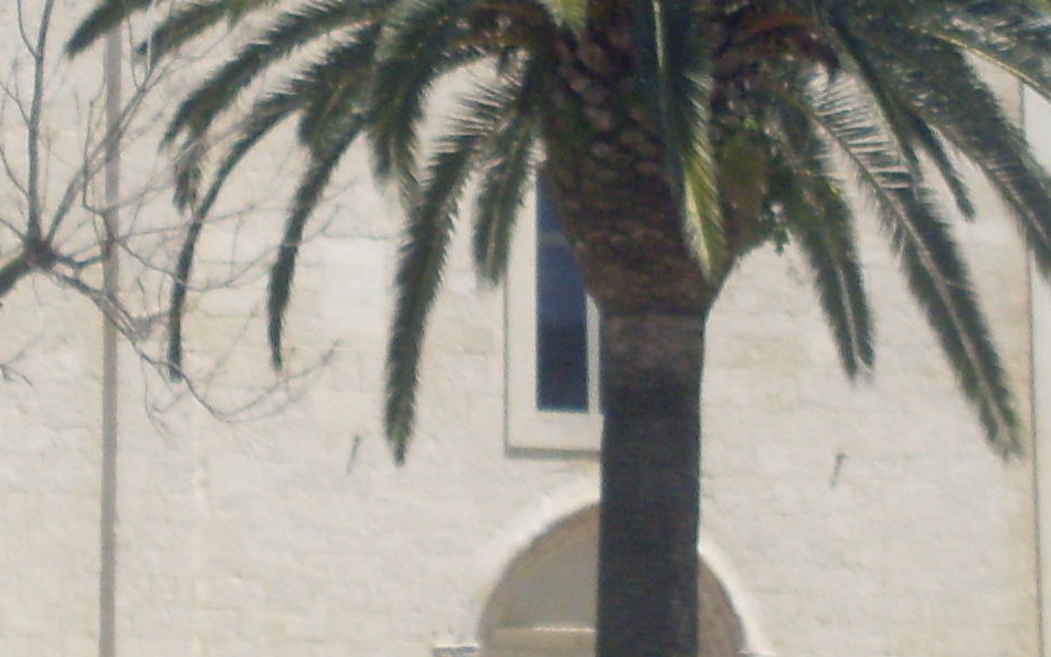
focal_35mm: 130
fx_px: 3724
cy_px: 81
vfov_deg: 10.0
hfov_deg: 16.0
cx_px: 684
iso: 100
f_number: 2.8
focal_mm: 6.3
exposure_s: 1/1500
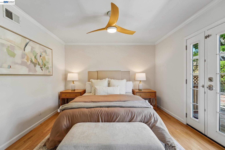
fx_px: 87
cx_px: 112
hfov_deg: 104.3
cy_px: 75
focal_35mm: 14
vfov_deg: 81.2
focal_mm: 14
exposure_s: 1/40
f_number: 8
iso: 500
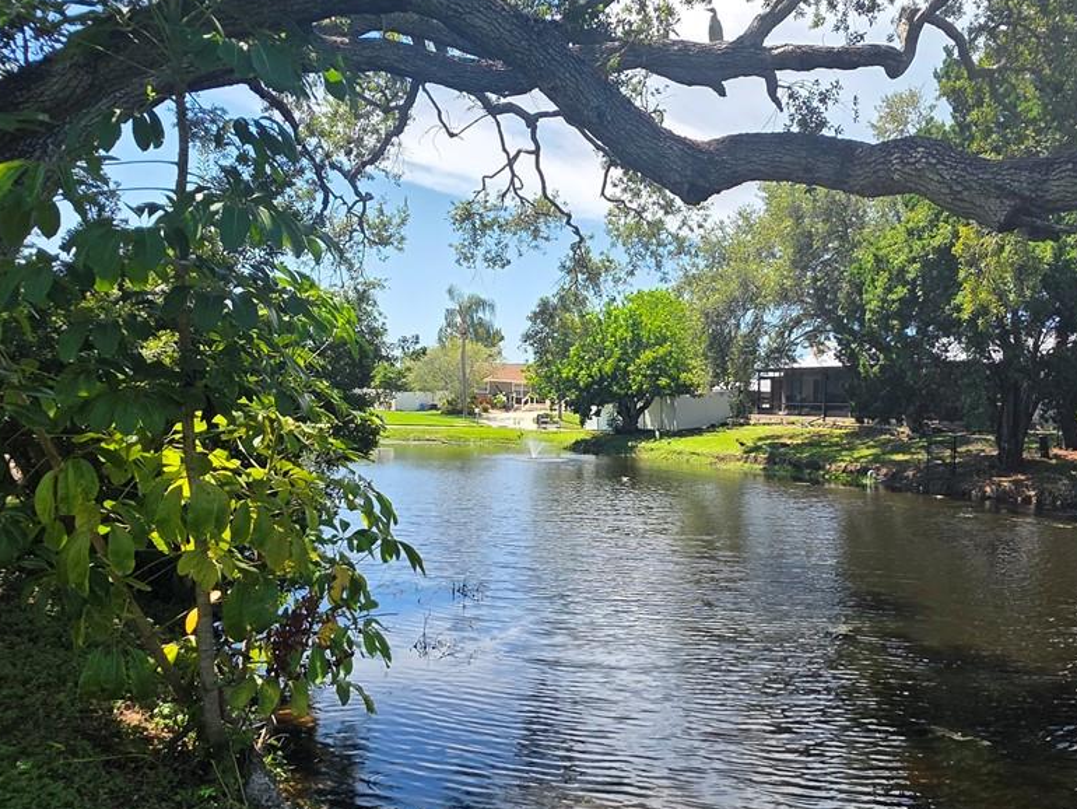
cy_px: 459
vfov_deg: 51.2
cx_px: 671
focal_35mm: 27
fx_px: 840
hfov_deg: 64.4
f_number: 1.9
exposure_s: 1/1179
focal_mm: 2.2
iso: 40
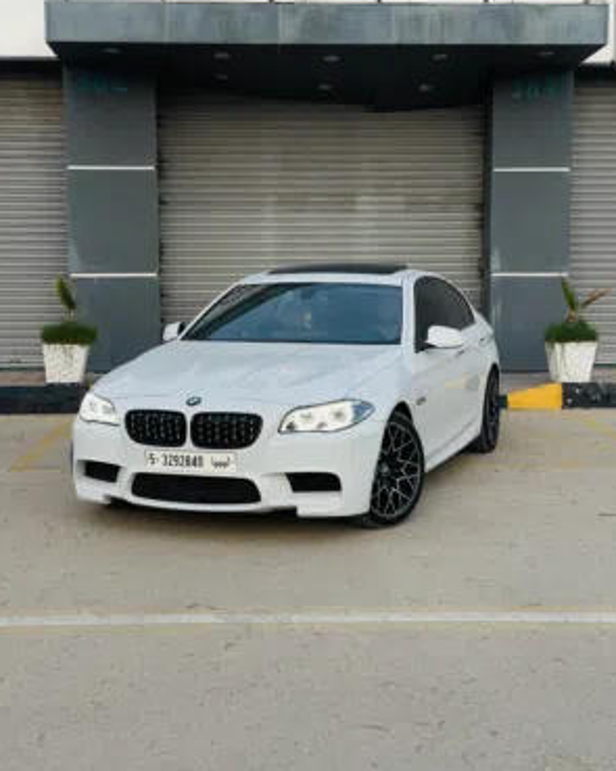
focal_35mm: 55
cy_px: 389
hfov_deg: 27.6
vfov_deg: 34.2
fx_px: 1254
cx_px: 307
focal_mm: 6
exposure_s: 1/125
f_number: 2
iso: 50
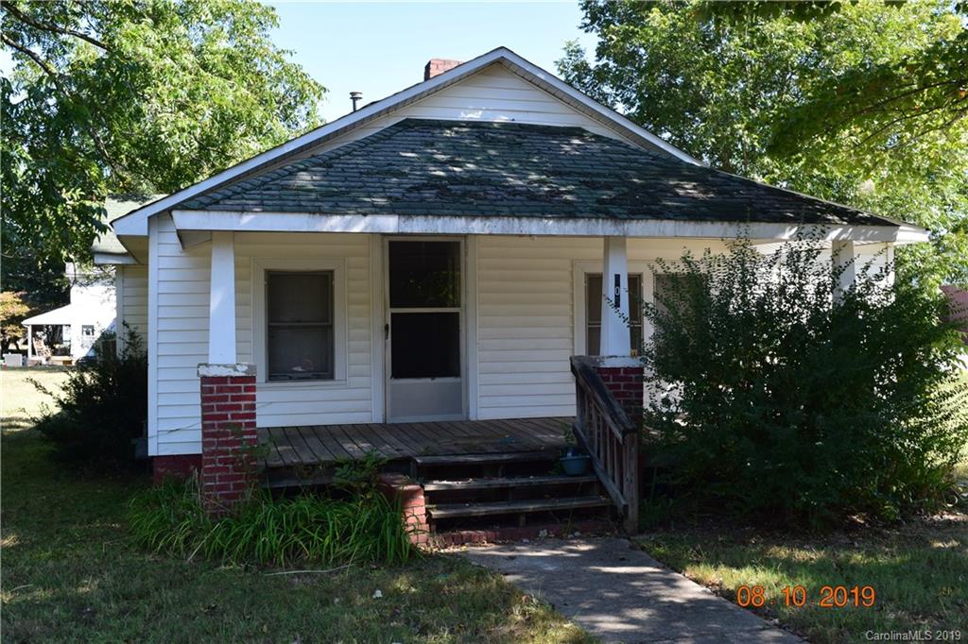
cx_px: 484
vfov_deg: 36.8
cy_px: 322
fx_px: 968
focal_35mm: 36
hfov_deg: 53.1
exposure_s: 1/200
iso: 400
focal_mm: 24
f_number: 10
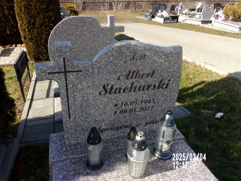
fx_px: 195
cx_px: 120
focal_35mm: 28
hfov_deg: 63.4
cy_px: 90
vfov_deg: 49.7
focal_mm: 5.1
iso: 80
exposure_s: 1/52
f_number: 10.8
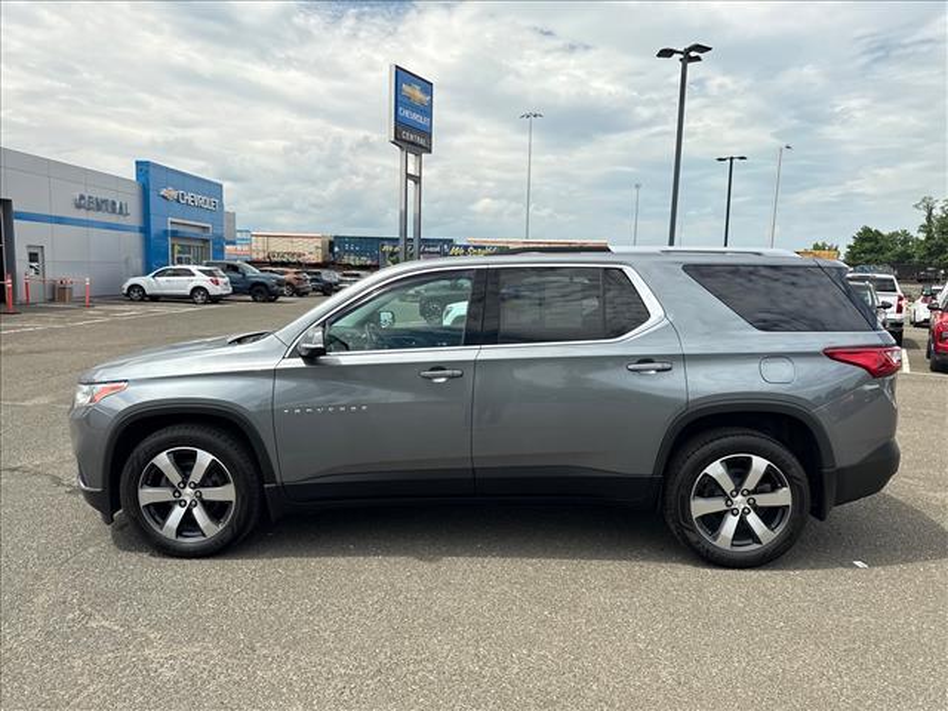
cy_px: 356
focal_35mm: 24
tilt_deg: -4.5
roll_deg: -0.4
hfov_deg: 71.6
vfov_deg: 56.8
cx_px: 474
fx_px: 657
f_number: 1.78
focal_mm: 6.76
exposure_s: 1/1211
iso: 100
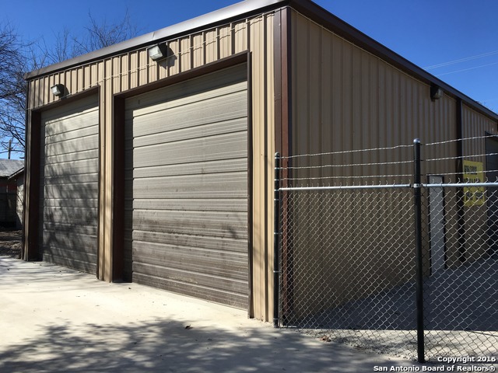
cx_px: 249
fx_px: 417
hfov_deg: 61.7
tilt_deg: +2.2
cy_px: 186
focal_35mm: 29
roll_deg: -0.3
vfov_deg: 48.2
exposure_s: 1/1923
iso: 25
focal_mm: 4.15
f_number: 2.2
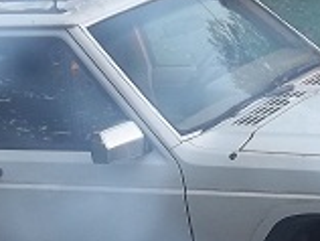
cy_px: 199
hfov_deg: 14.4
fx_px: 1268
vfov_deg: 10.8
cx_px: 160
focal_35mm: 137
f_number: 3.86
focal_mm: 6.17
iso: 64
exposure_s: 1/40
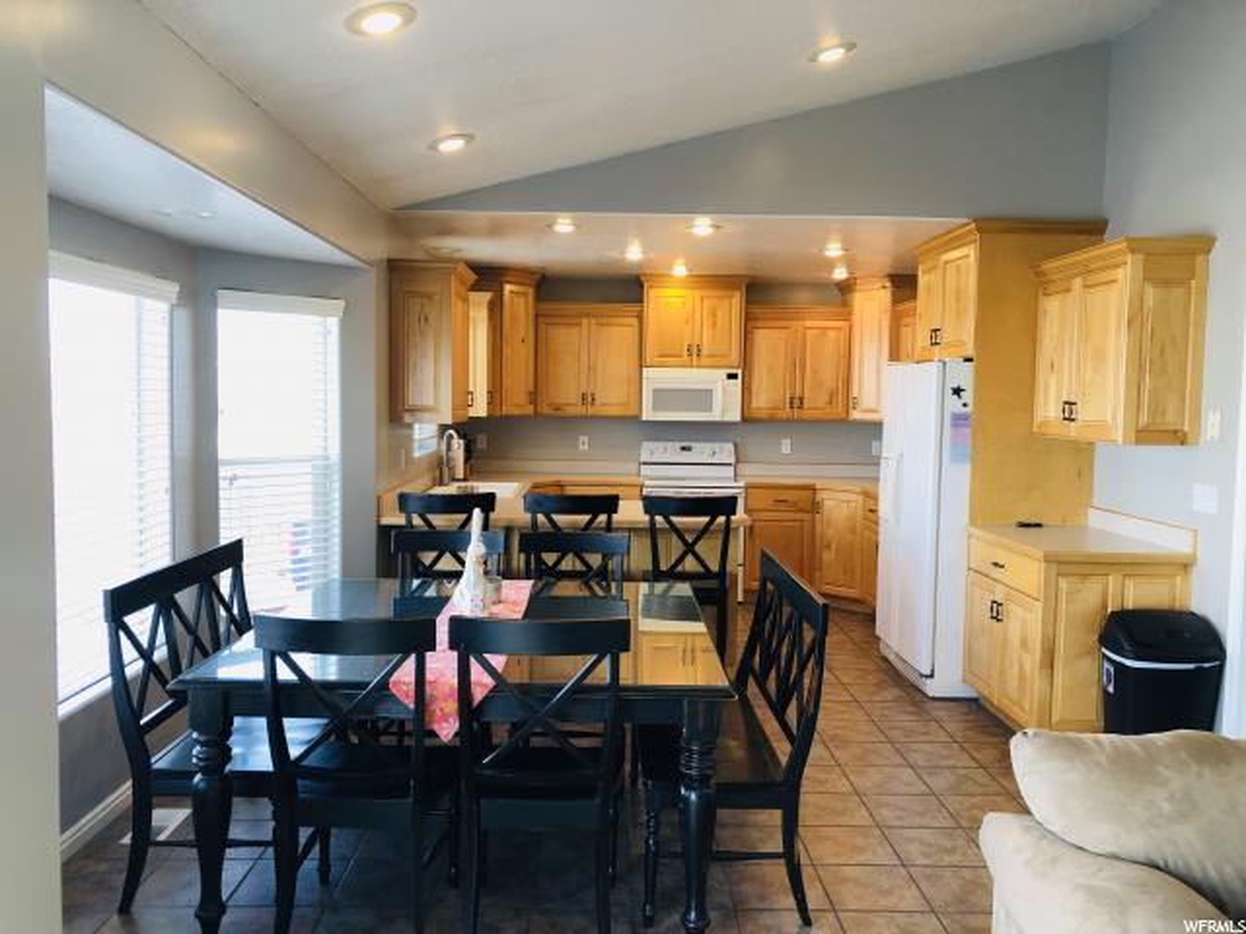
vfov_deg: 49.7
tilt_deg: -4.7
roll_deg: -0.2
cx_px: 623
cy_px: 467
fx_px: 1008
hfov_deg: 63.4
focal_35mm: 28
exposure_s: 1/30
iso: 25
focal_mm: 3.99
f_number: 1.8
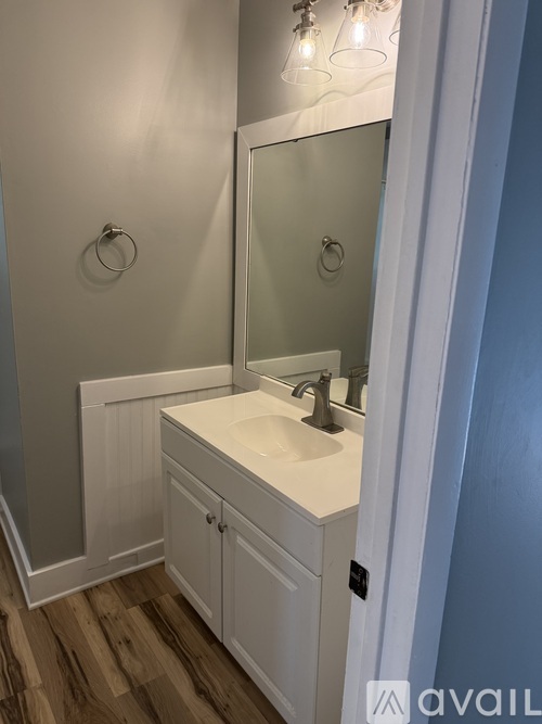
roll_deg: -1.8
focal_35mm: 24
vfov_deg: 71.6
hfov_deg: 56.8
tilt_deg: -13.1
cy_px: 362
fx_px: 501
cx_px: 271
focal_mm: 6.76
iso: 200
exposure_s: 1/167
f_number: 1.78
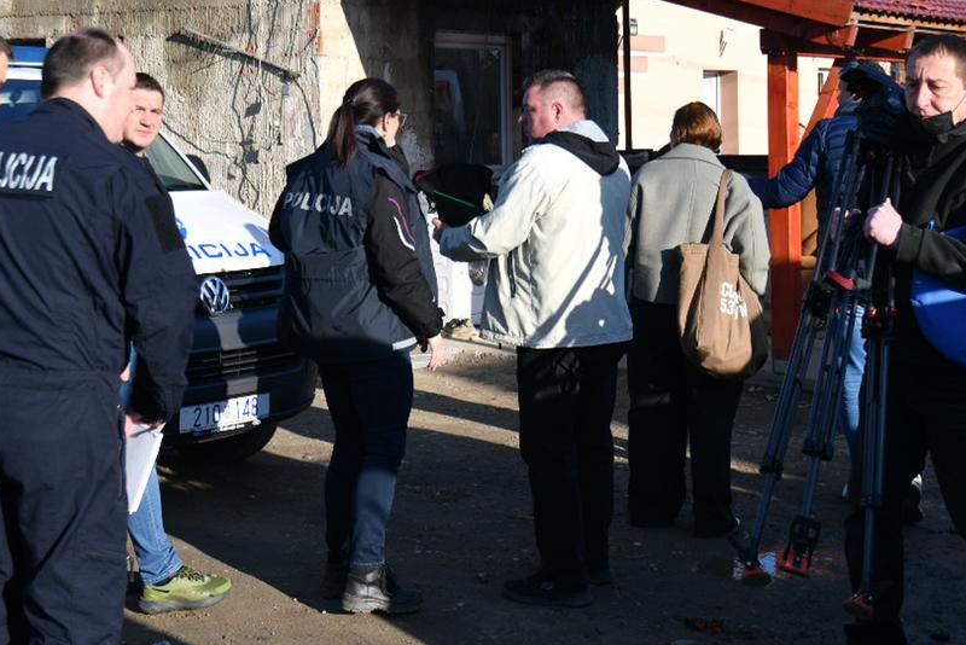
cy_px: 44
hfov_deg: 31.2
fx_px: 1718
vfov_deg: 20.7
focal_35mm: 64
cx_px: 339
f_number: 5
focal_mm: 32
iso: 64
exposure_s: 1/400
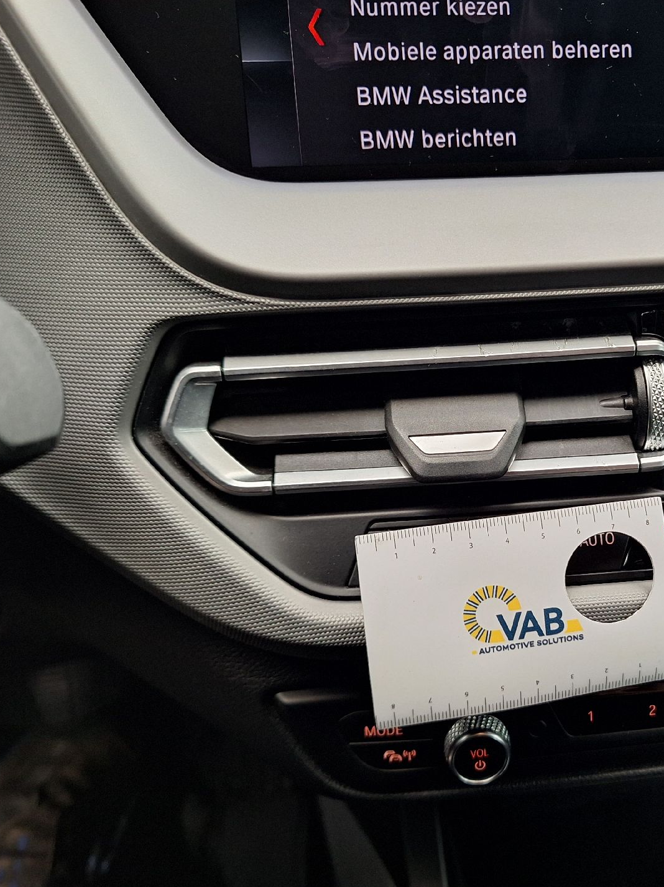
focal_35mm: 31
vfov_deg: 58.4
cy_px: 446
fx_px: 793
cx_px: 508
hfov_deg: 43.8
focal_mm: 5.54
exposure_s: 1/50
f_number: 1.8
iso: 125
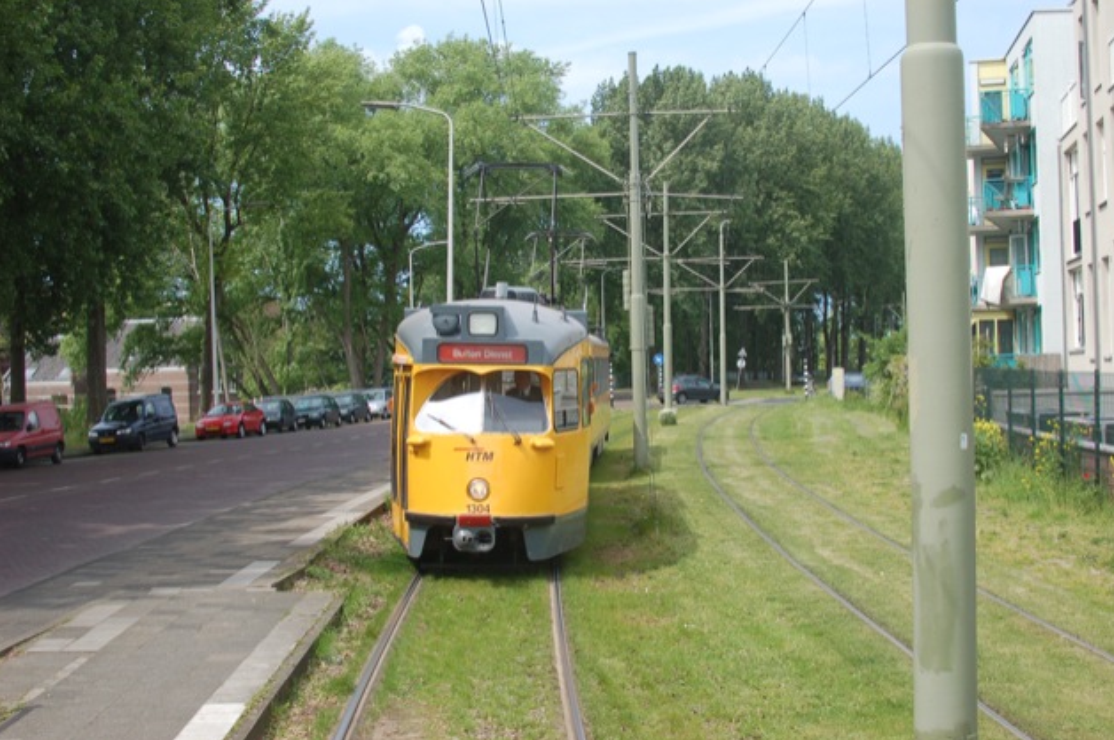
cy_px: 375
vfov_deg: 25.2
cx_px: 564
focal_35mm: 54
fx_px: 1654
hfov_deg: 37.2
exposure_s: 1/250
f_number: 8
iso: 200
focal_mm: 35
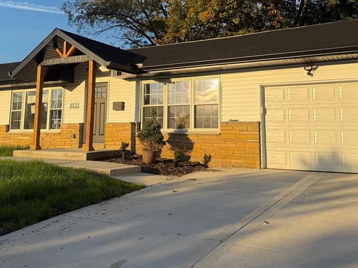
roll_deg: -0.9
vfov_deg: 38.1
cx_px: 162
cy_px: 84
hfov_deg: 50.1
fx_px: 383
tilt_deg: +8.4
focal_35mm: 37
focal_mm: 6.76
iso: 80
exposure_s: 1/3584
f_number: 1.78
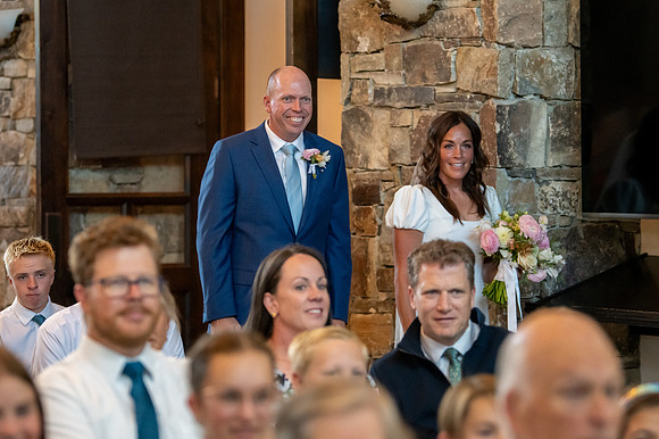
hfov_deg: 13.8
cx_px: 311
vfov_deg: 9.2
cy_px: 211
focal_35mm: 149
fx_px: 2731
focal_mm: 116
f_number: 2.8
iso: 3200
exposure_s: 1/400
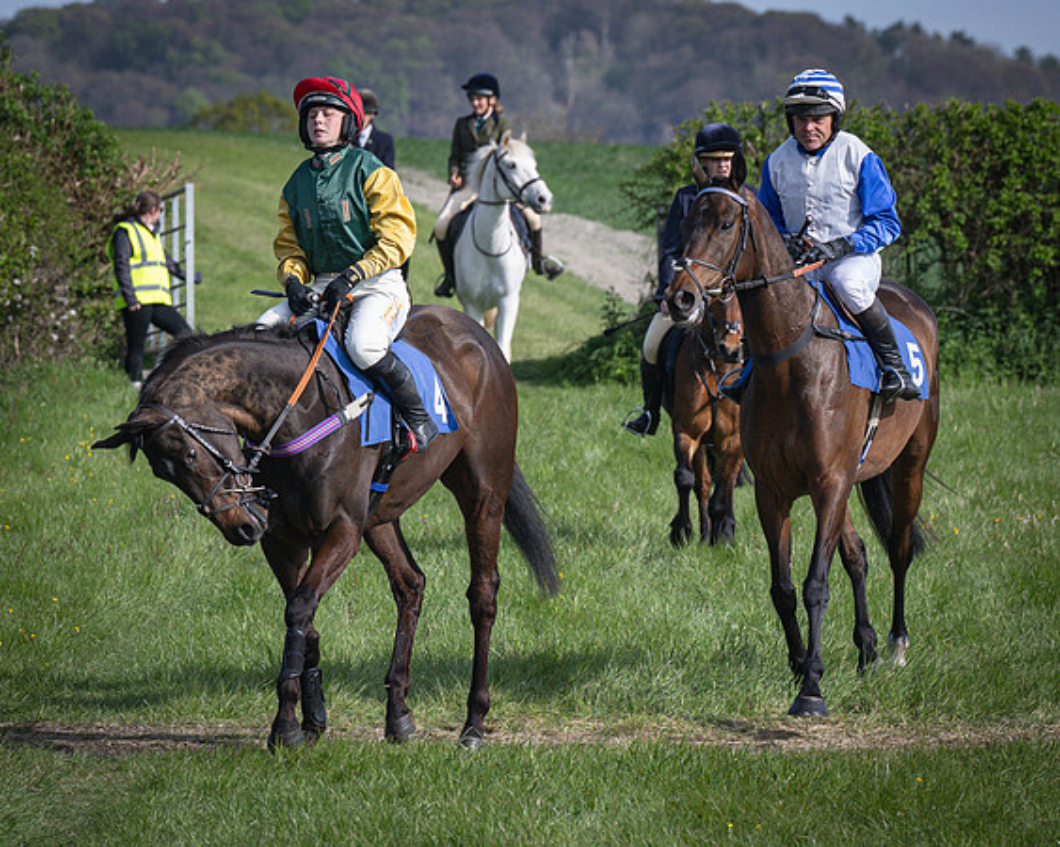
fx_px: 11932
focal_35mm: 380
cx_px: 175
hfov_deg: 5.1
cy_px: 616
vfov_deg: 4.1
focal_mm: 155
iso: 400
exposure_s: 1/1600
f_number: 5.6
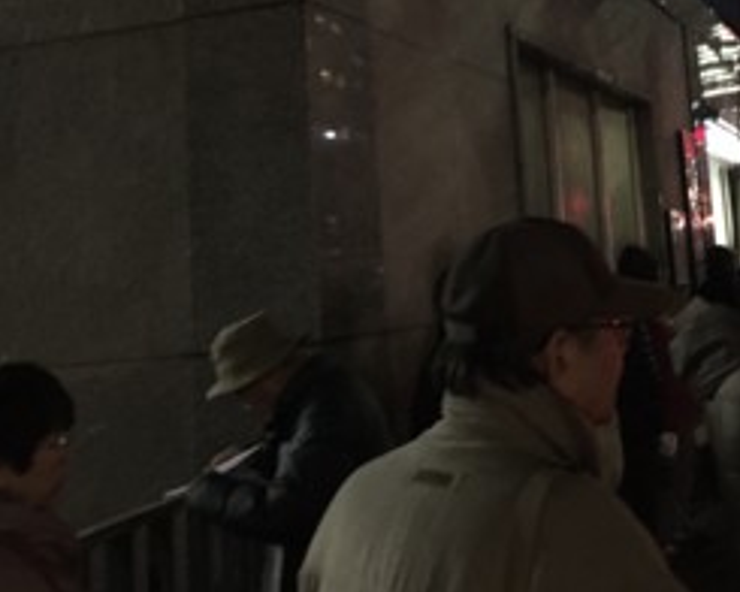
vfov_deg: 28.3
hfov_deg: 34.5
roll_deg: +5.0
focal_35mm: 52
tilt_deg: +8.2
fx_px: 1139
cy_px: 94
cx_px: 628
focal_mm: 4.15
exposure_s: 1/15
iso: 640
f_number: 2.2
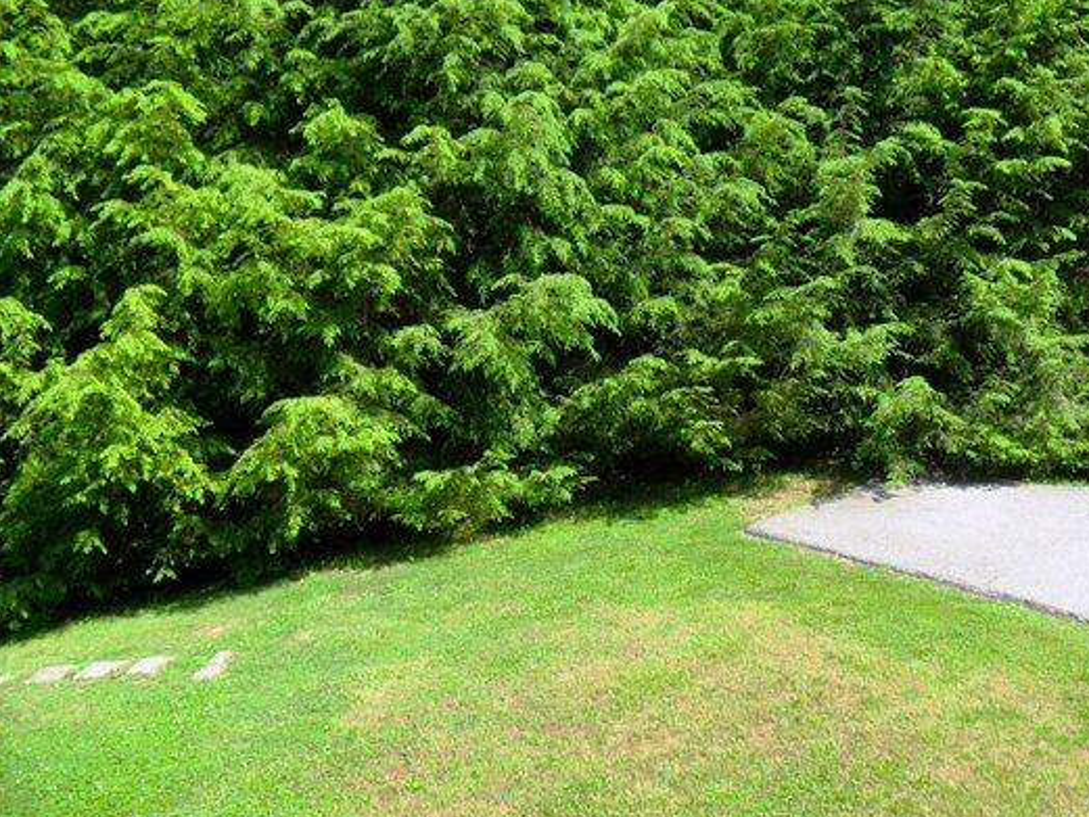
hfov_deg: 43.6
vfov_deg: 33.6
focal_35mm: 43
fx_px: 1353
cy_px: 351
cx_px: 667
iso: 80
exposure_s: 1/500
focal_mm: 6.3
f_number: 3
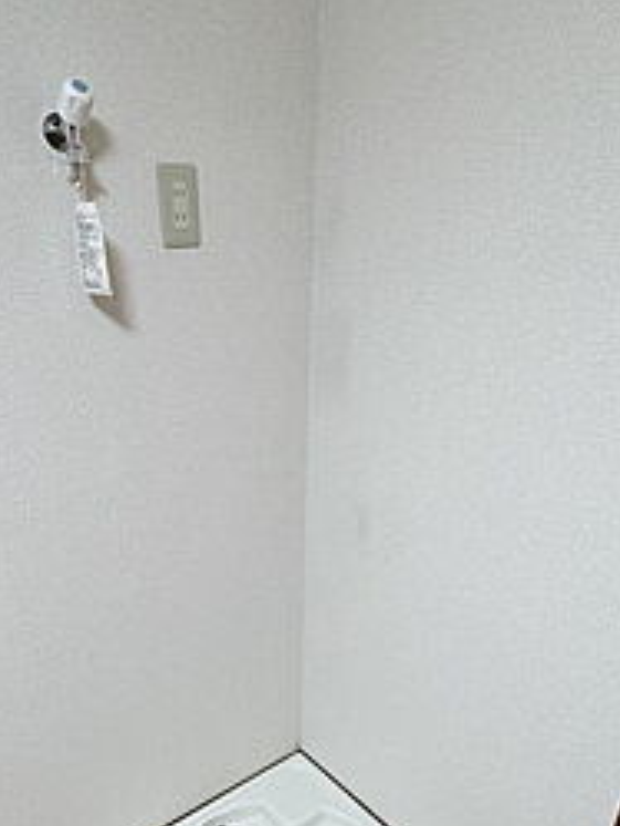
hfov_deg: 51.2
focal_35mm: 27
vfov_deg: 63.6
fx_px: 644
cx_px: 265
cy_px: 551
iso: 200
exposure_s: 1/100
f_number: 2.2
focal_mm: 2.22
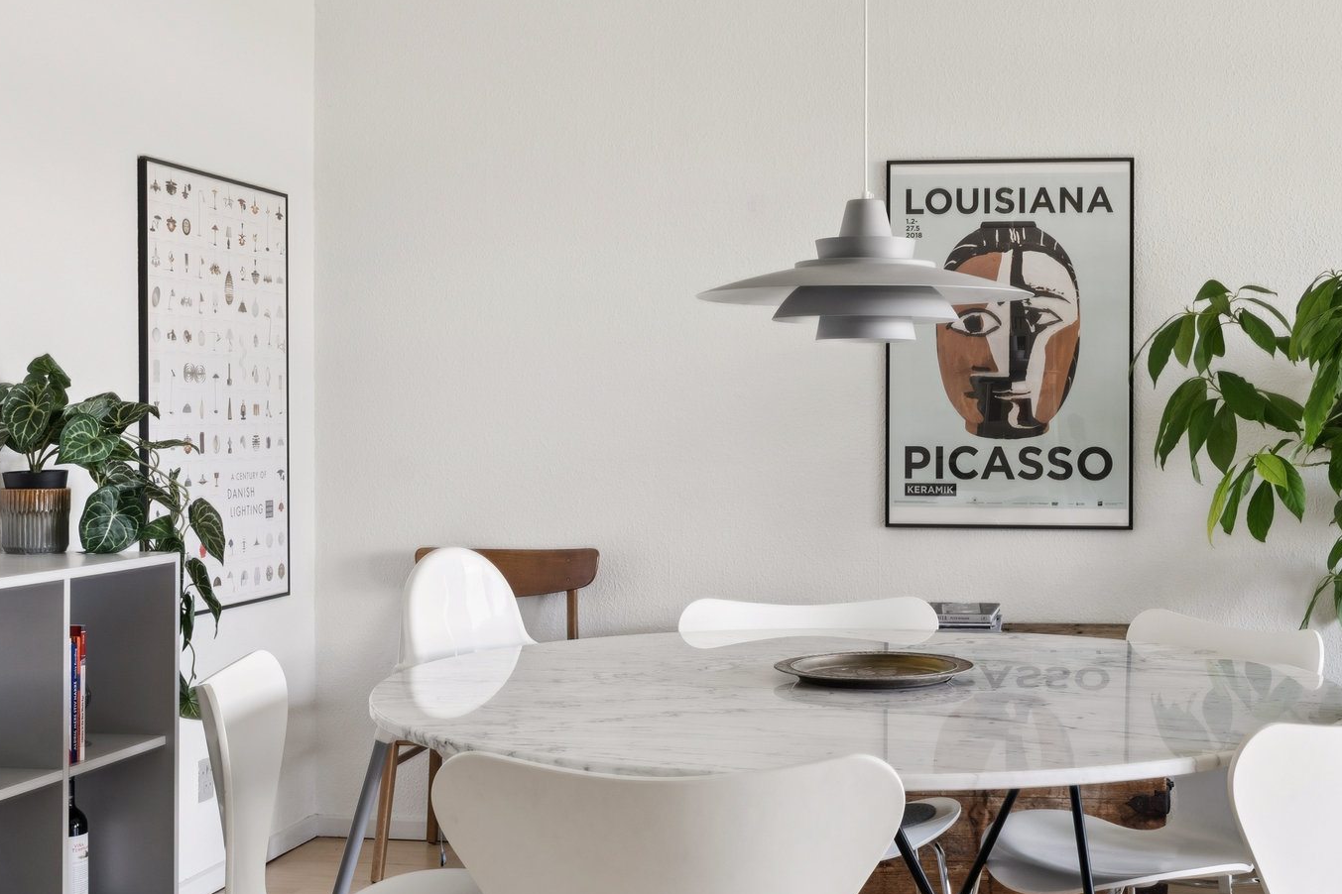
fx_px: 1901
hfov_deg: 38.5
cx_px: 870
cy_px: 456
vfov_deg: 26.5
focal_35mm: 51
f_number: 10
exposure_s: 1/8
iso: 200
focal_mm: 23
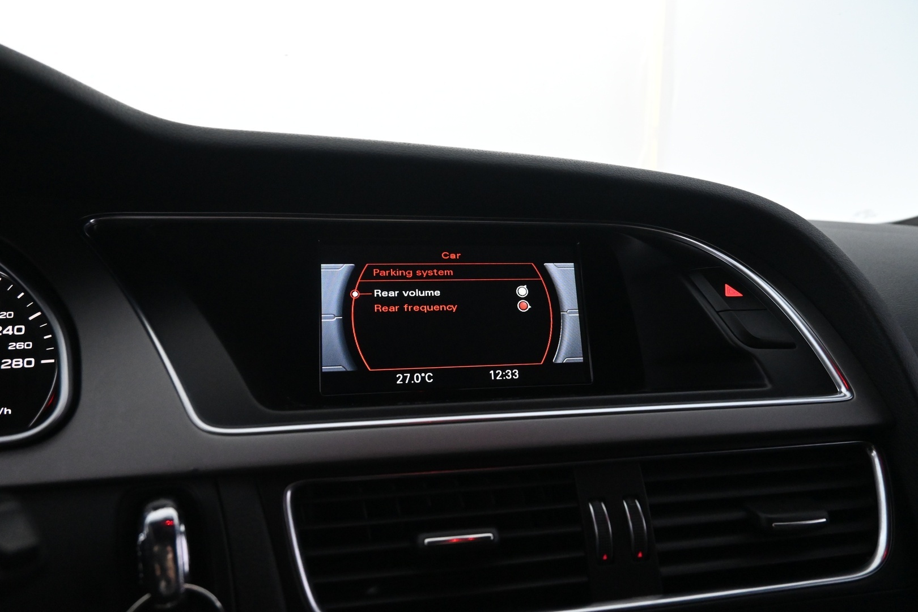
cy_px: 306
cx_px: 459
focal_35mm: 24
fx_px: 612
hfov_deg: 73.7
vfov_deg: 53.1
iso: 4000
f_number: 5
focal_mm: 16
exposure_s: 1/100
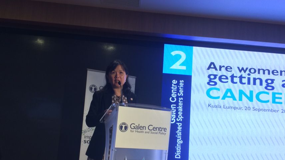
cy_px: 105
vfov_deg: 31.7
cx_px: 140
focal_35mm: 37
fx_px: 280
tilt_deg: +6.2
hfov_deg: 54.0
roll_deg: -3.4
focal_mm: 4.15
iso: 80
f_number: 2.2
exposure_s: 1/33
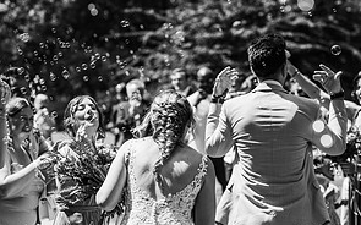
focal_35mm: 132
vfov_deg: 9.8
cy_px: 230
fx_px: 1298
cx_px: 182
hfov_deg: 15.8
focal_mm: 85
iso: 100
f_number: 4
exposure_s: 1/1000
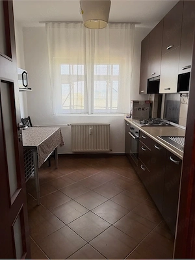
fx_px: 180
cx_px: 98
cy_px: 130
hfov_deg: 56.8
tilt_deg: -10.5
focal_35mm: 24
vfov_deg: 71.6
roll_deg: -0.4
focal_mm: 6.76
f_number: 1.78
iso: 125
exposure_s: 1/100
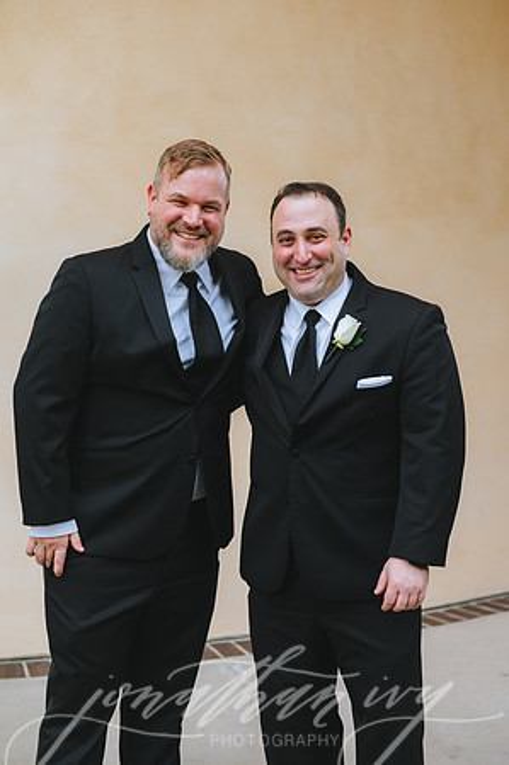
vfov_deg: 39.6
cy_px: 382
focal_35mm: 50
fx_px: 1063
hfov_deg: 26.9
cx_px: 254
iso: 1000
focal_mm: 50
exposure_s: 1/160
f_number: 2.8
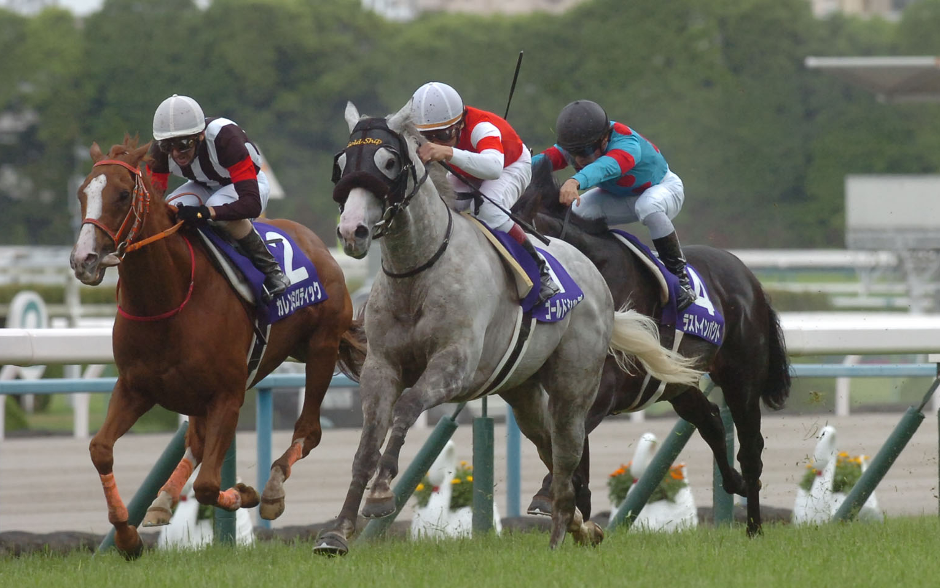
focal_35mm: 460
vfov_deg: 2.9
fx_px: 11783
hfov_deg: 4.6
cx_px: 469
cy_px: 290
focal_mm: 300
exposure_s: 1/1000
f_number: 7.1
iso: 800
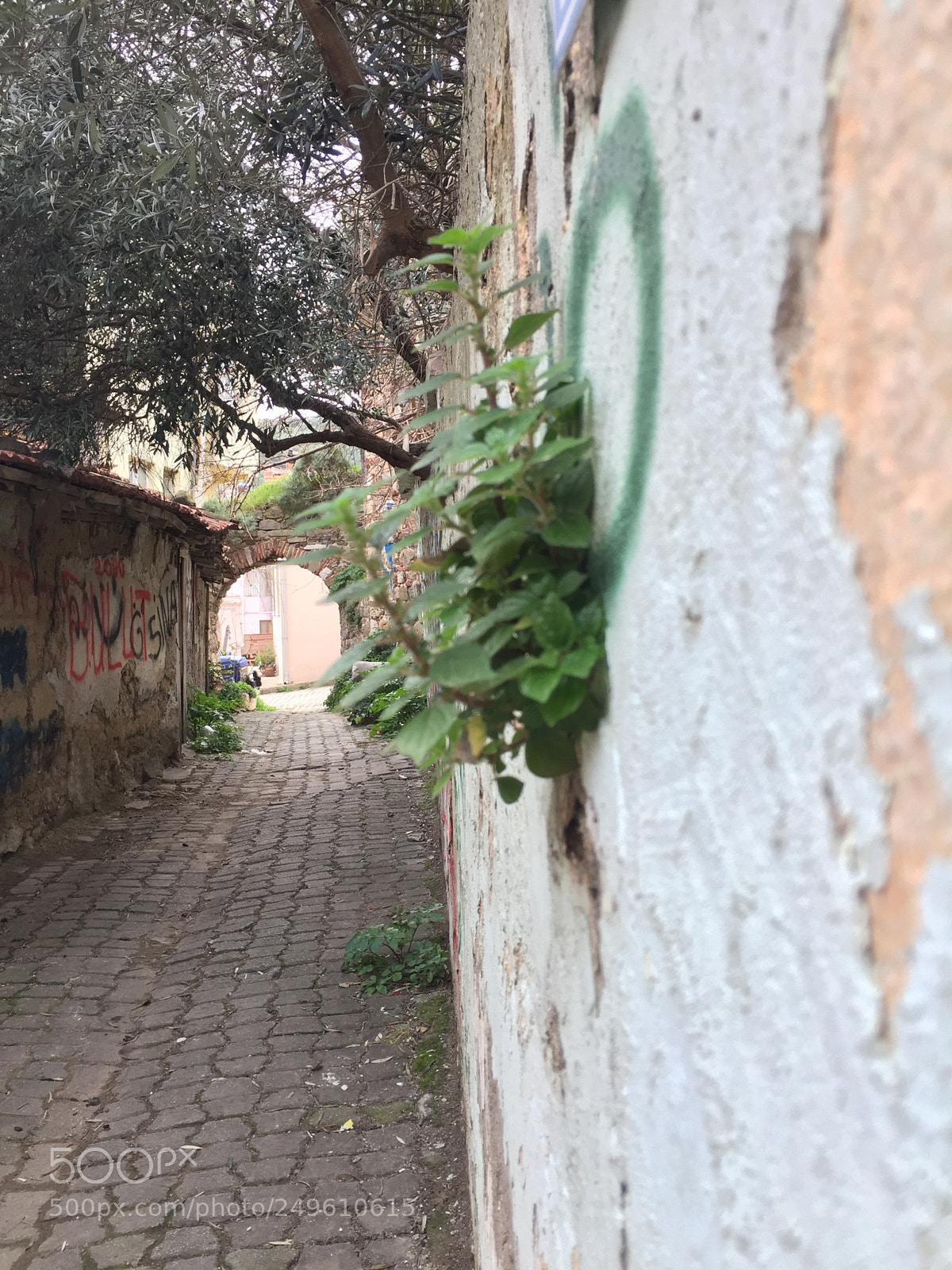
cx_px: 476
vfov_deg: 61.7
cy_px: 635
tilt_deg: -1.0
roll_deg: +0.7
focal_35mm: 29
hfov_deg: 48.2
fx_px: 1063
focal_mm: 4.15
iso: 50
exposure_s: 1/100
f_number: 2.2
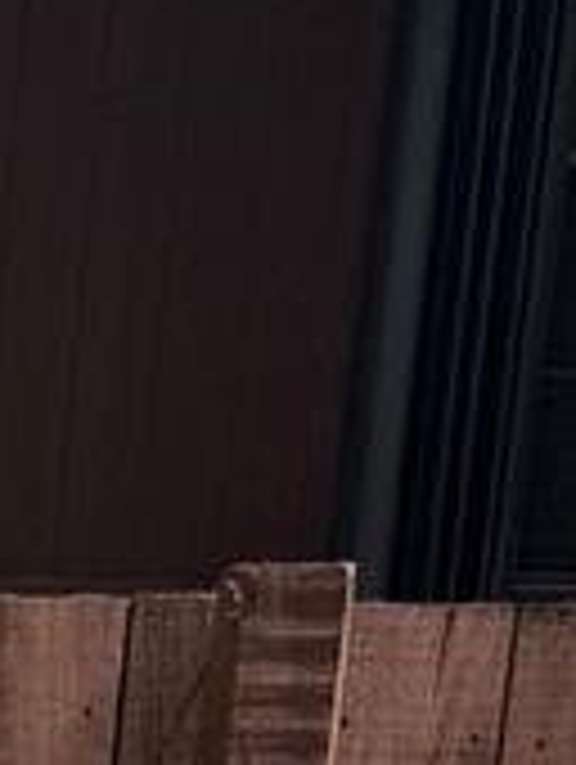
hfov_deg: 7.8
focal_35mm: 169
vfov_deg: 8.6
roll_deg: -1.3
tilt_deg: -20.8
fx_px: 3740
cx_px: -1089
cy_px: 2642
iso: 80
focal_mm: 6.76
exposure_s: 1/6173
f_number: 1.78
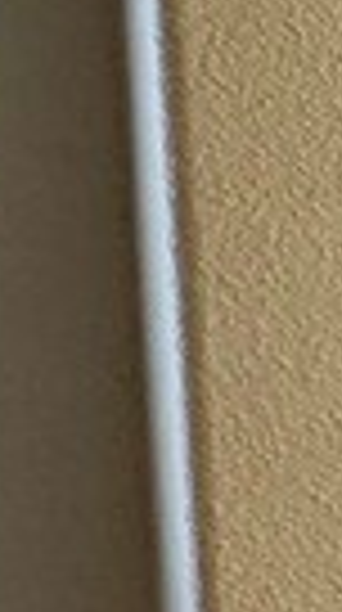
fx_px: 1863
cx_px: 1732
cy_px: 832
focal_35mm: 115
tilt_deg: -1.3
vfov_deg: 17.3
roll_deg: +2.4
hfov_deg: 6.2
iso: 125
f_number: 2.2
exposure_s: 1/120
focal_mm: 2.22
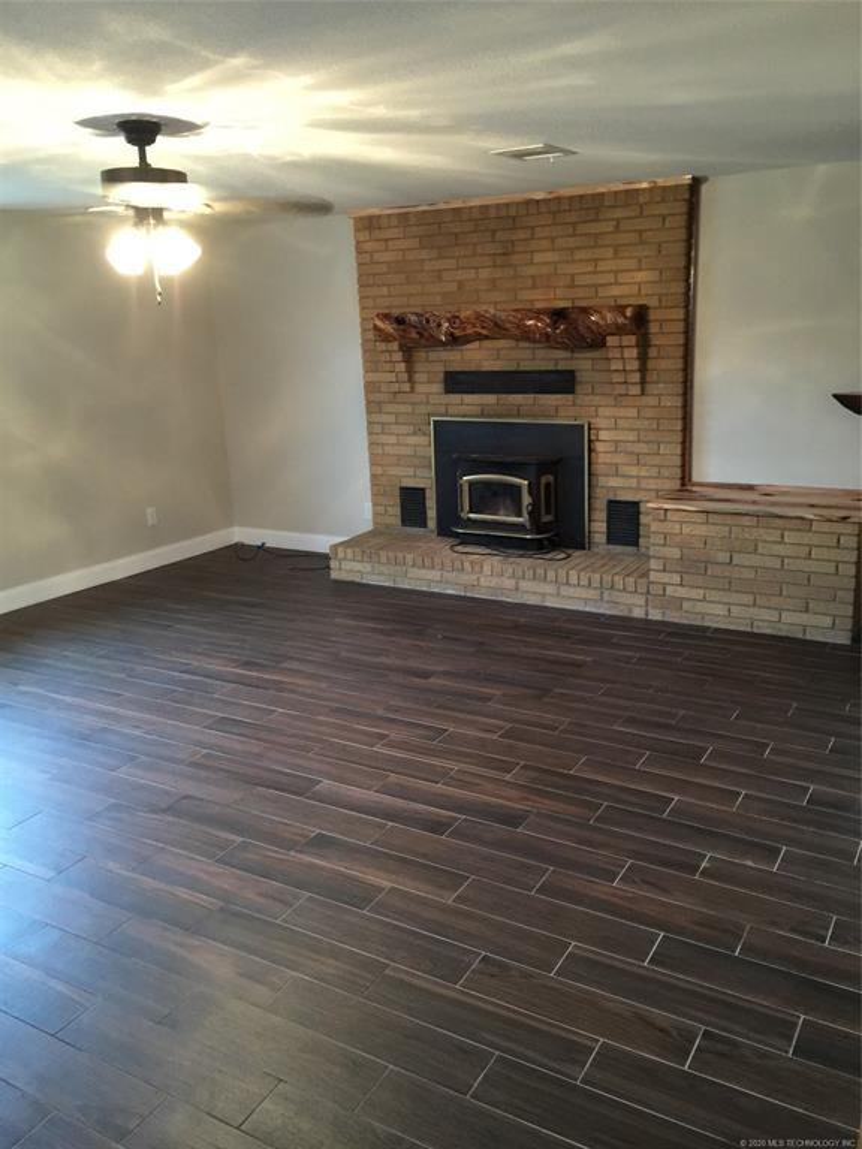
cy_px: 574
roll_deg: +0.8
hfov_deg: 48.2
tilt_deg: -15.1
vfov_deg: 61.7
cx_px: 431
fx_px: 963
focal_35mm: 29
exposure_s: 1/4
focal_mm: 4.15
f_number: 2.2
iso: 80
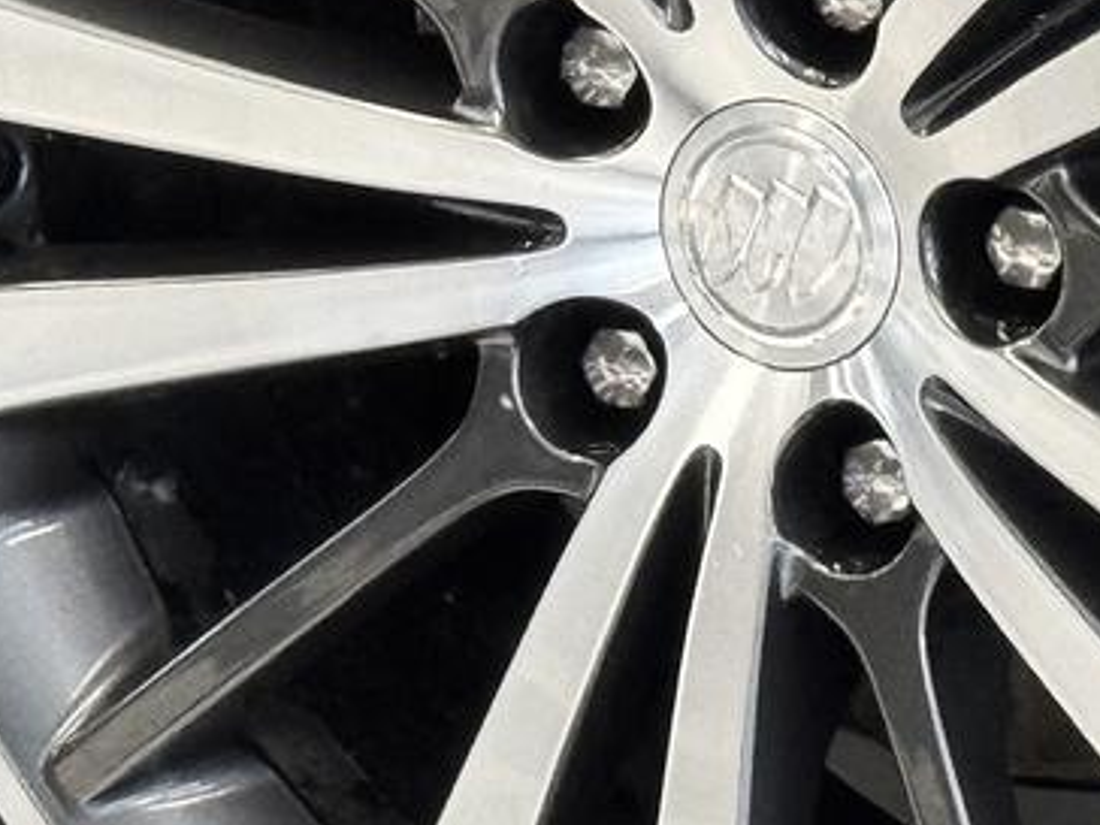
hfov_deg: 6.0
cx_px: 898
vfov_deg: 4.5
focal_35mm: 331
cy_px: 248
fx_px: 10518
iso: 200
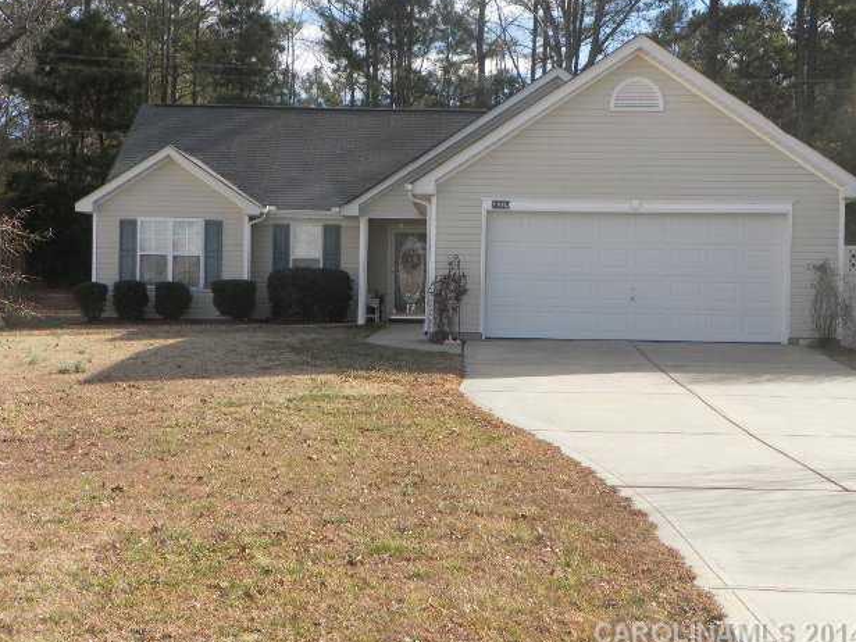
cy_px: 317
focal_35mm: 54
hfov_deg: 35.5
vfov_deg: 27.0
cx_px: 436
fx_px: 1335
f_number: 4.5
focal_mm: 9.2
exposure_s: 1/320
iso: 80
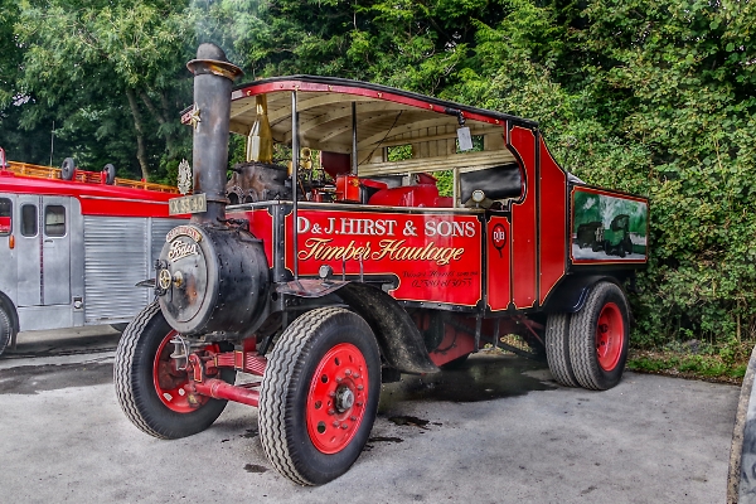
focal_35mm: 31
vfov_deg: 42.3
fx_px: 651
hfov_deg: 60.3
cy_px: 252
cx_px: 378
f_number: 8
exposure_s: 1/40
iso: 400
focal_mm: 21
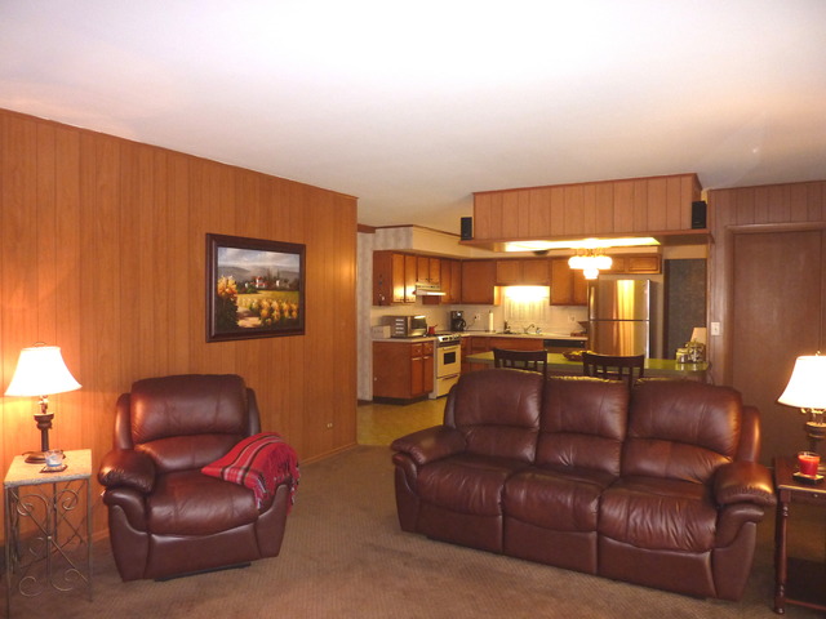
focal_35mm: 25
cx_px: 413
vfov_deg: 54.9
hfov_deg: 69.4
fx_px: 597
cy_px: 310
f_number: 3.3
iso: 320
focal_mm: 4.1
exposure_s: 1/30
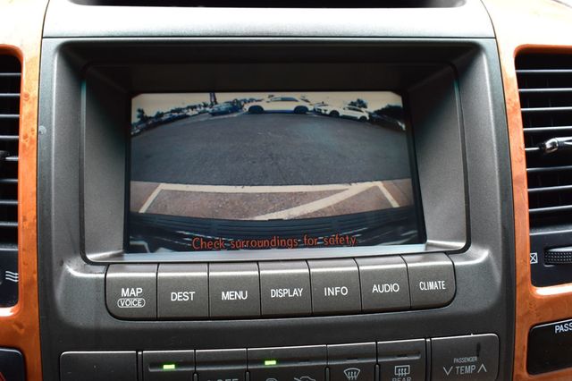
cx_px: 286
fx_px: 691
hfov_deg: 45.0
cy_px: 190
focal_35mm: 44
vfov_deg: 30.8
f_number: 7.1
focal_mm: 29
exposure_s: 1/30
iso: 400
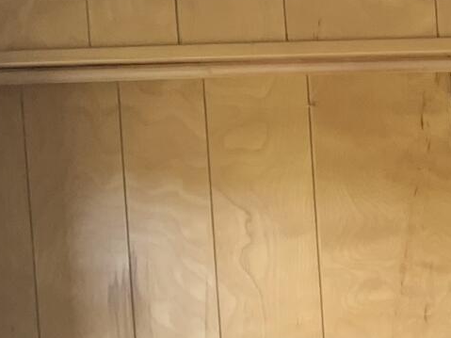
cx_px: 857
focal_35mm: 163
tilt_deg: -5.4
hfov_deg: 11.2
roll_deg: +2.9
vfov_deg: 8.8
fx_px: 2123
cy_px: 578
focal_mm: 4.25
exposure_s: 1/66
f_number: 1.8
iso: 100
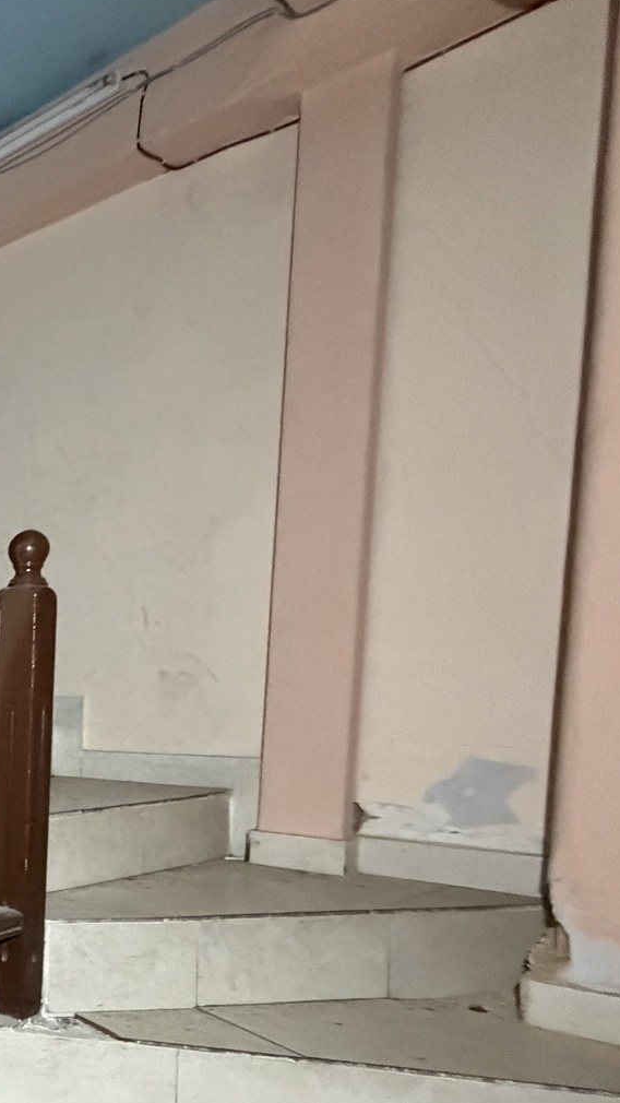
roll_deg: -0.3
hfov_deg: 25.6
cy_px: 744
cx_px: -378
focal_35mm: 29
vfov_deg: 64.2
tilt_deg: -2.7
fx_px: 848
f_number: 2.2
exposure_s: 1/60
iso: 1000
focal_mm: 2.22
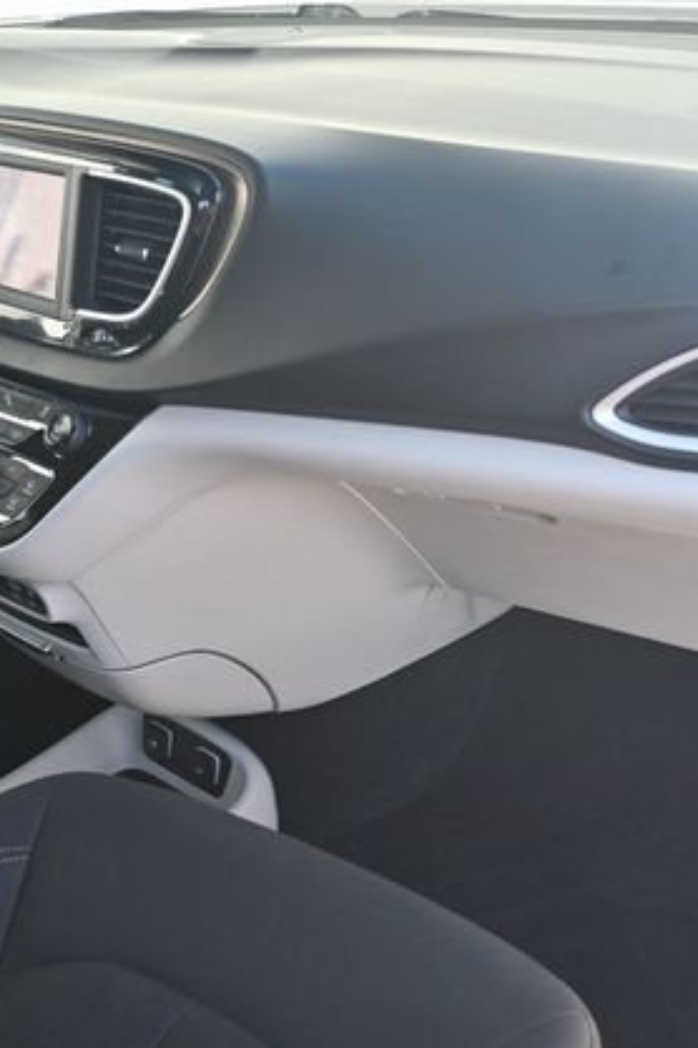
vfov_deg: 42.7
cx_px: 264
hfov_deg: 29.1
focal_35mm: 46
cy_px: 533
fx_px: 1338
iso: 400
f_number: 3.8
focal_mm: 20
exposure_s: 1/250
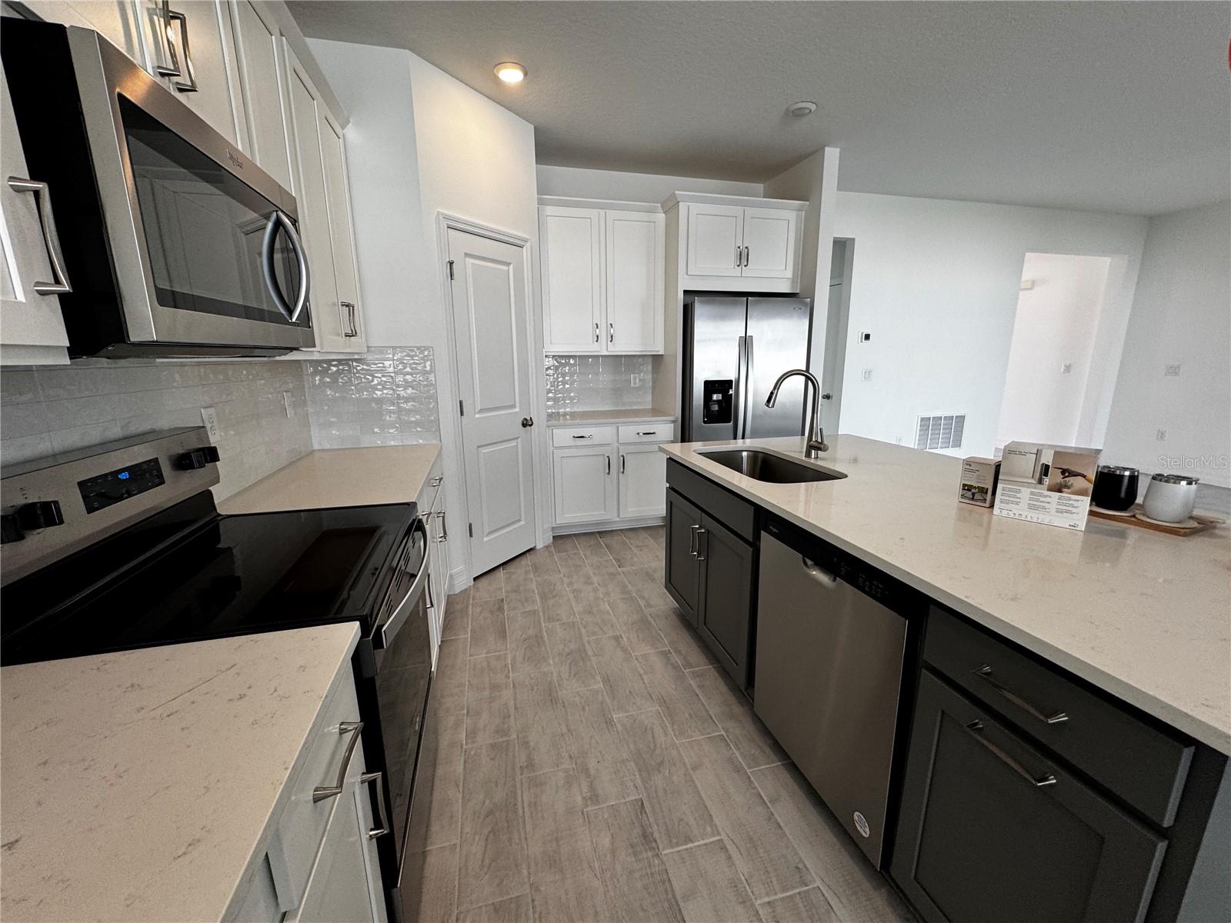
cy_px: 462
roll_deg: -0.3
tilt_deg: -11.8
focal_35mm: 14
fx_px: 498
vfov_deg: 85.7
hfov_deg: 102.1
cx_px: 616
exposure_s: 1/120
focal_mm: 2.22
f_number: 2.2
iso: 100
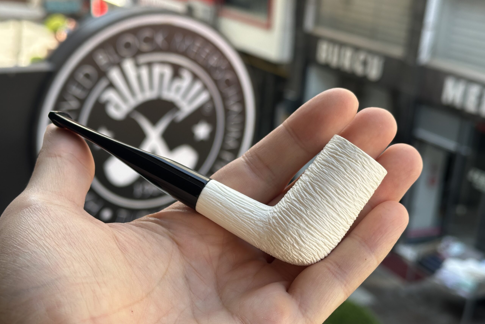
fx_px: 674
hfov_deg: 39.6
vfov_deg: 27.0
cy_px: 170
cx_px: 242
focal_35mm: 50
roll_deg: -4.2
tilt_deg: -19.3
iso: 64
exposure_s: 1/417
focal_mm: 6.86
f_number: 1.78
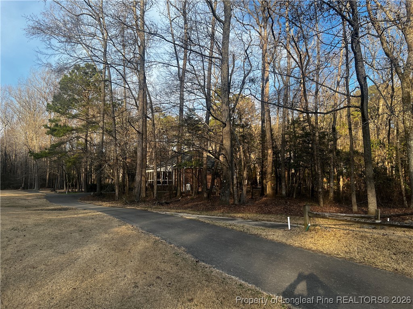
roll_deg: +1.0
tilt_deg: +5.2
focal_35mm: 26
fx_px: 310
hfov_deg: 67.3
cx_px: 206
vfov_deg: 53.1
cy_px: 154
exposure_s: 1/1295
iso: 50
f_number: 1.5
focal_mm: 5.7
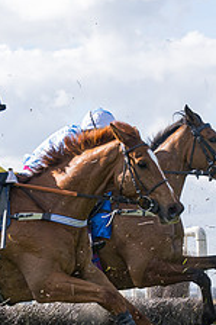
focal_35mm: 211
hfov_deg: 6.5
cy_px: 319
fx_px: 1902
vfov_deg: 9.7
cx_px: 172
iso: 400
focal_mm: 70
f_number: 4
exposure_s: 1/2500
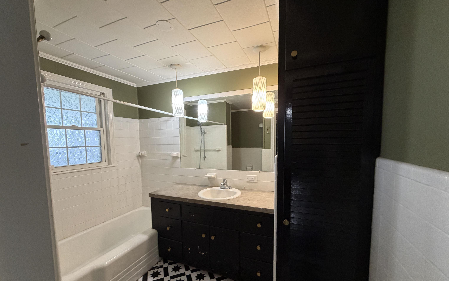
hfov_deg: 101.5
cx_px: 224
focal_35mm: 15
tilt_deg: -6.0
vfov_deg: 74.6
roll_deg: +2.0
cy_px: 155
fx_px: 184
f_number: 2.2
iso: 320
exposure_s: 1/60
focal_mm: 2.22
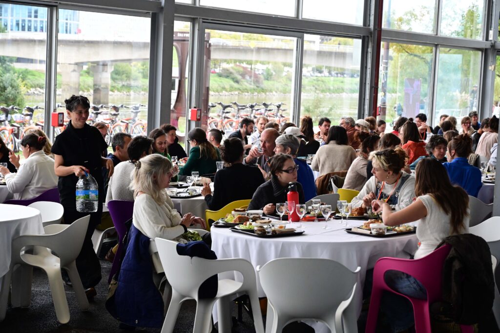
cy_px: 166
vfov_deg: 19.4
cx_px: 250
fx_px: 971
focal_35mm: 70
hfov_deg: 28.9
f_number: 5.6
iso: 2500
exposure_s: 1/640
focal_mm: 70
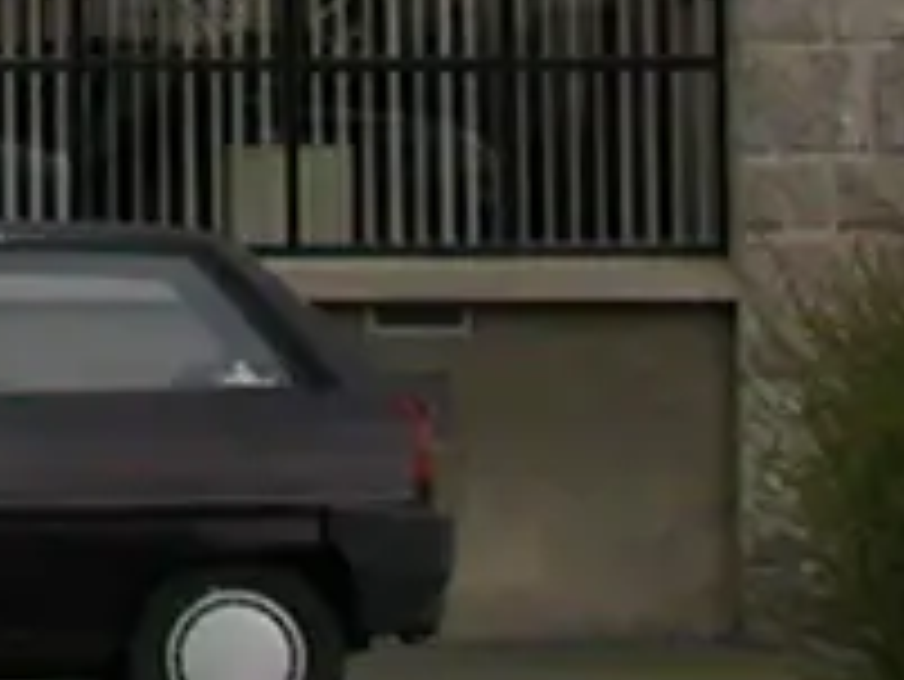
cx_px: -1610
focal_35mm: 236
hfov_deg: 7.5
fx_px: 6167
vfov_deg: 6.1
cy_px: -666
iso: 100
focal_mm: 5.6
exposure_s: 1/191
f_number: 4.5
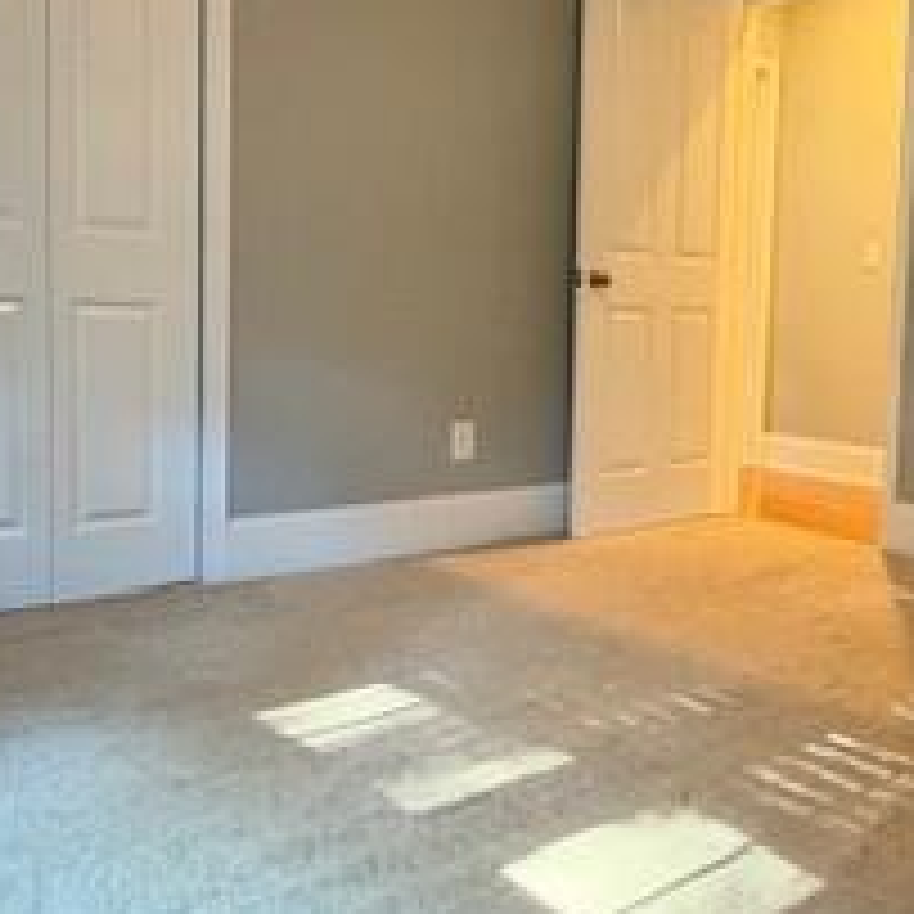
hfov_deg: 40.9
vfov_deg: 42.7
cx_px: 743
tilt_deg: -4.9
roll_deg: -1.8
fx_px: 1165
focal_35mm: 39
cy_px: 396
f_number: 2.2
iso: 1000
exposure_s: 1/60
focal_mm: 2.22
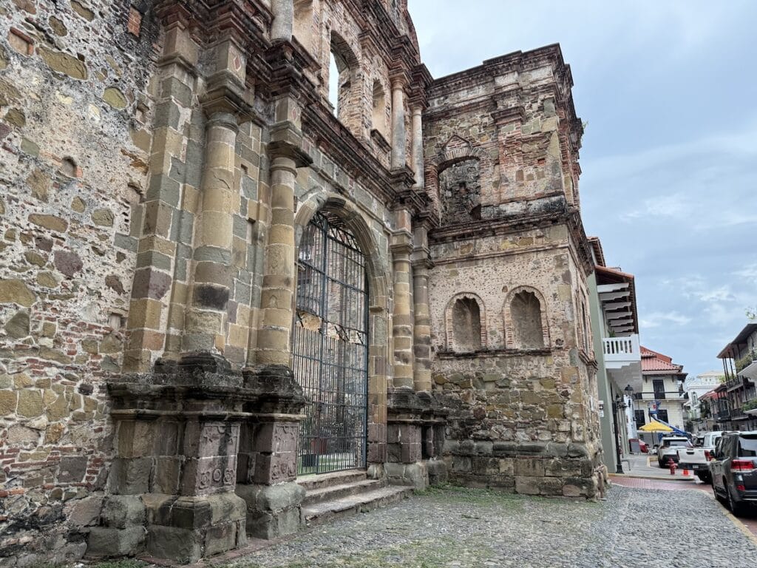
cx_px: 378
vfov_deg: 56.8
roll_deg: -1.1
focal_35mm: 24
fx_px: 525
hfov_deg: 71.6
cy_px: 284
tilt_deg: +14.1
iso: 100
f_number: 1.78
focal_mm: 6.76
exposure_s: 1/979
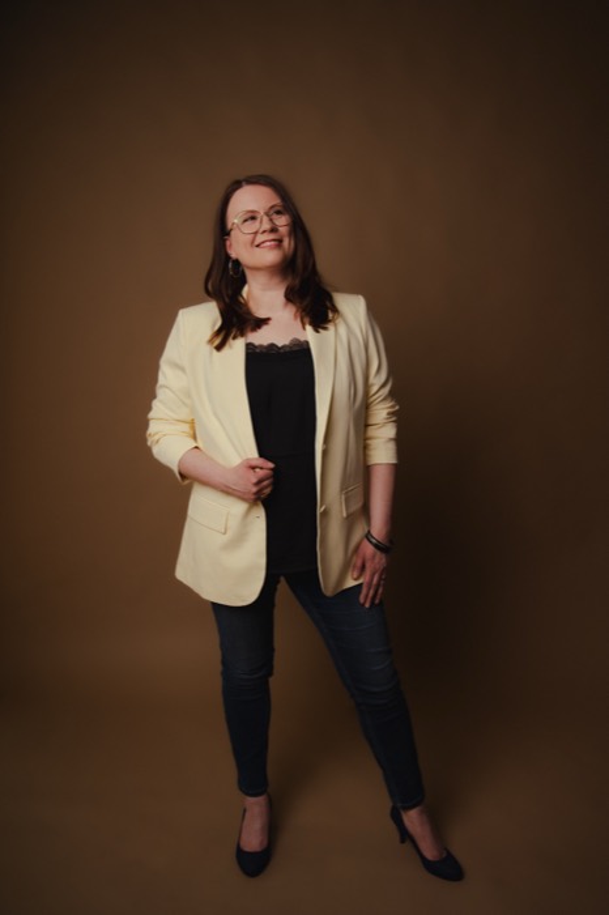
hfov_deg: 39.9
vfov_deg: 57.2
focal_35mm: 33
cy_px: 458
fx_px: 838
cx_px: 304
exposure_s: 1/160
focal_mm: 33
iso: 100
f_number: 6.3
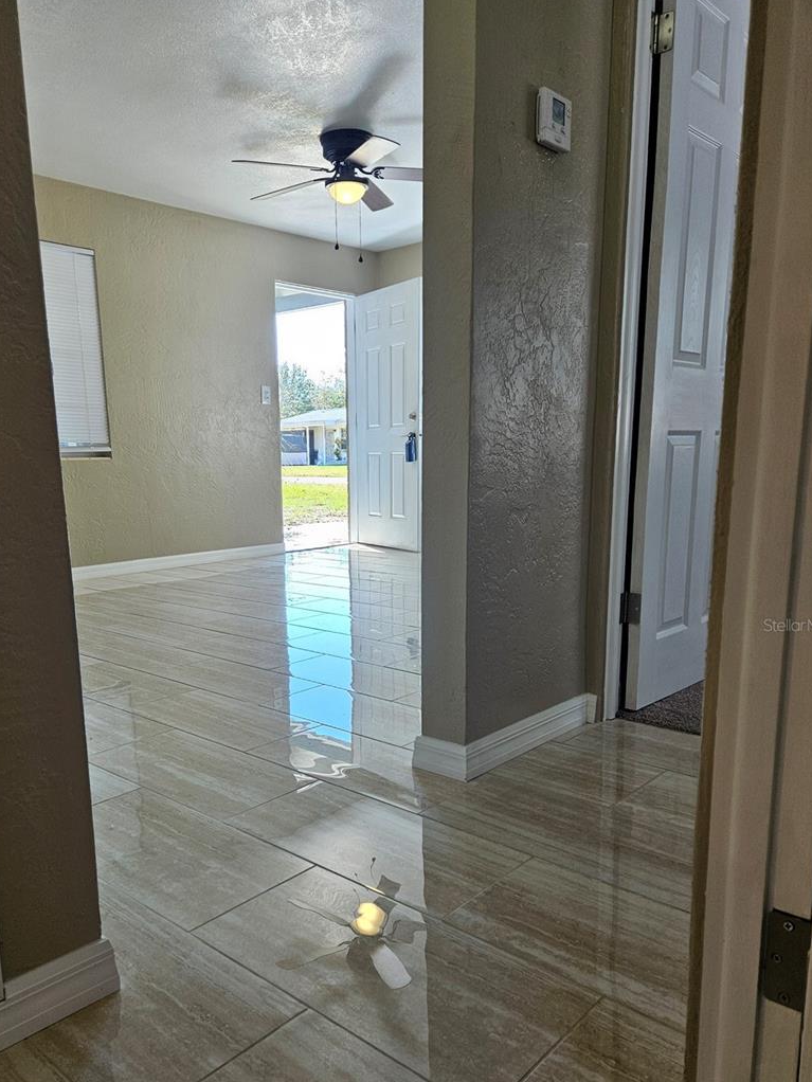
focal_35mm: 27
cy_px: 625
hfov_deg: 51.3
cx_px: 362
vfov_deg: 64.9
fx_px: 844
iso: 64
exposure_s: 1/120
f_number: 1.8
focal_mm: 5.4
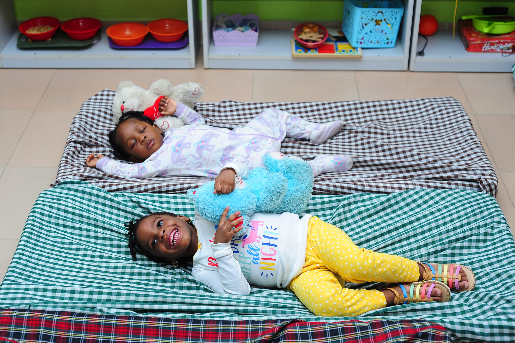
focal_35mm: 50
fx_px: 715
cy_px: 172
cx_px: 258
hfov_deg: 39.6
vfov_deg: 27.0
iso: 800
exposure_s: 1/160
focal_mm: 50
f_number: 3.5
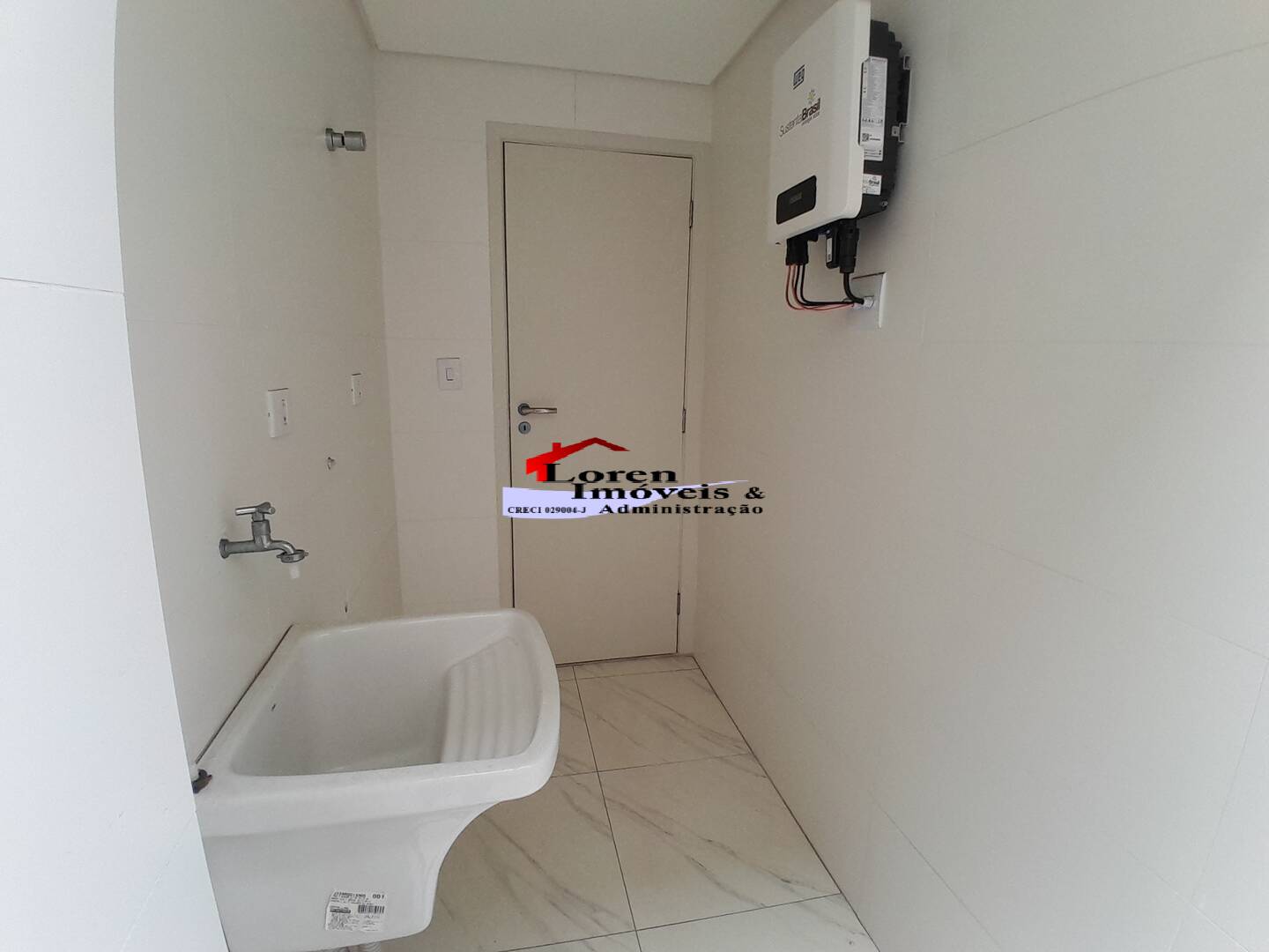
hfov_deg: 91.0
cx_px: 634
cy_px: 476
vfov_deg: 74.7
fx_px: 623
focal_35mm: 17
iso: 40
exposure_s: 1/120
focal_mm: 1.46
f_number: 2.2
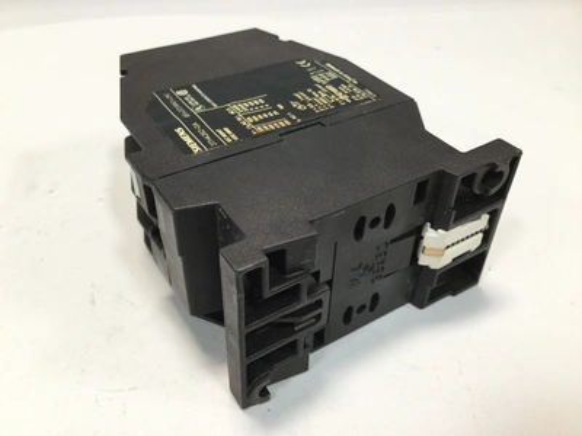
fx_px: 521
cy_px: 218
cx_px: 291
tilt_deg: -39.2
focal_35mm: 31
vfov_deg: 45.4
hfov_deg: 58.4
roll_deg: -3.5
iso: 64
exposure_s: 1/30
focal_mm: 3.3
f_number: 2.4
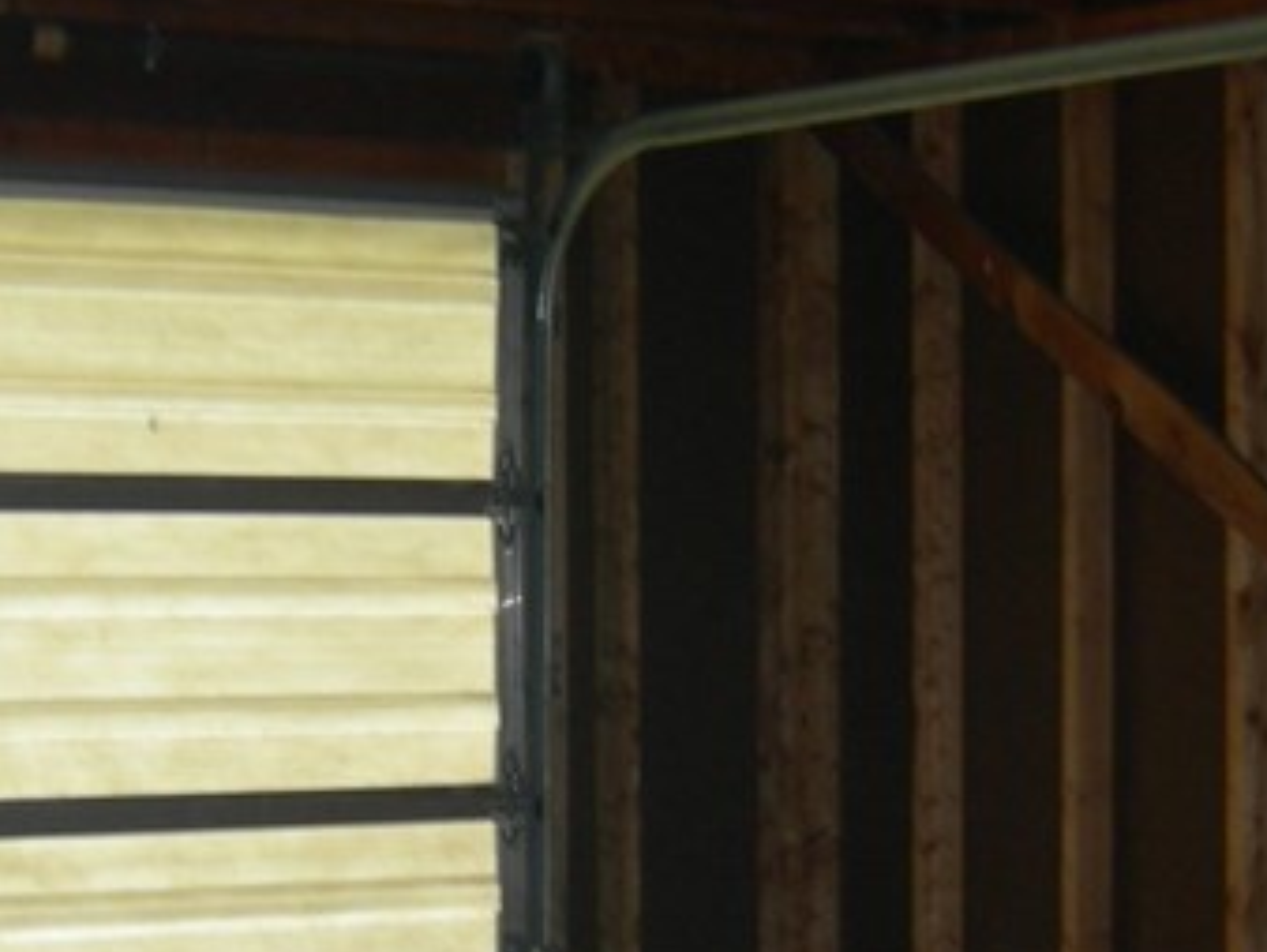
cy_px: 825
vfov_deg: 13.5
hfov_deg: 18.0
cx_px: 592
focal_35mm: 109
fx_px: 3992
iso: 64
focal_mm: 7.5
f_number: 2.7
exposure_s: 1/30
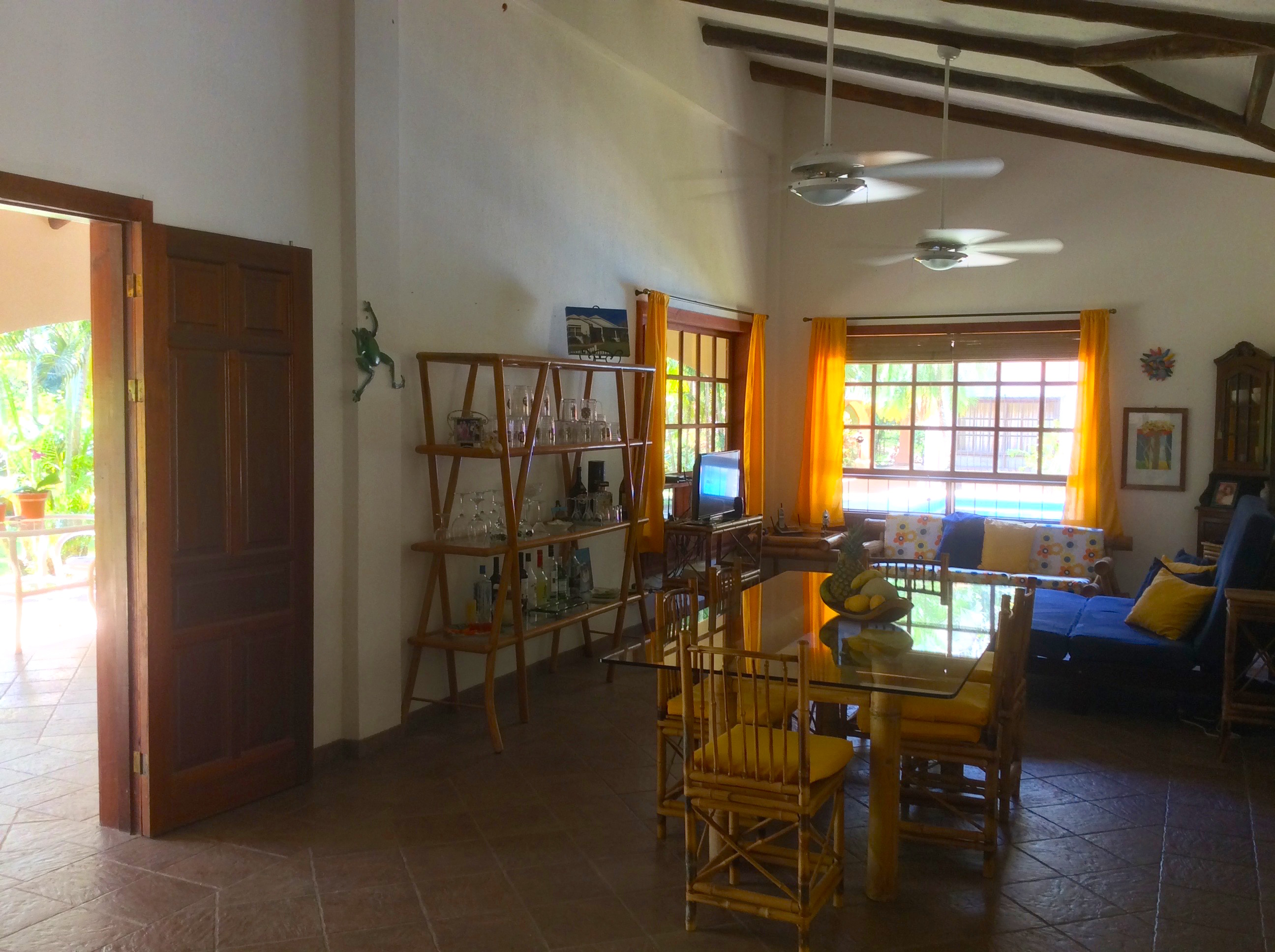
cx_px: 638
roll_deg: +0.5
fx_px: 1177
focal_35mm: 32
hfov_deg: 56.9
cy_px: 476
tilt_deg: -4.0
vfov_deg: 44.1
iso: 40
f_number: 2.4
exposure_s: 1/24
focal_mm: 3.3
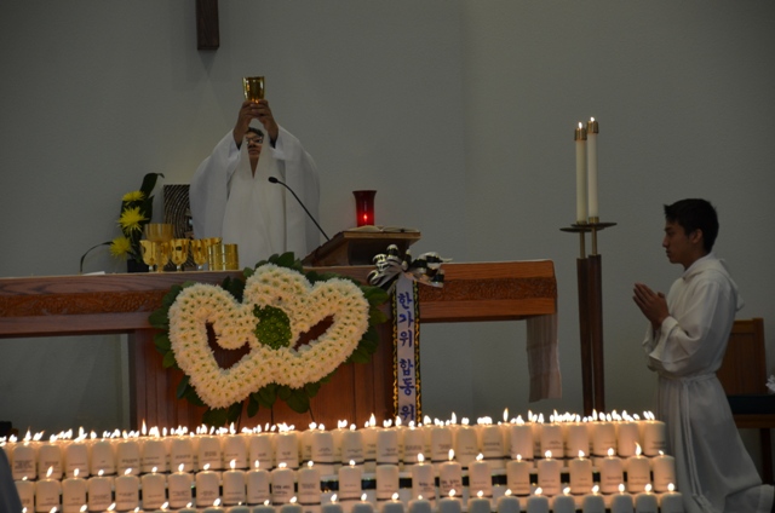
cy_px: 256
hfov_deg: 14.4
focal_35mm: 142
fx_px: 3062
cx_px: 388
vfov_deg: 9.6
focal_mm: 95
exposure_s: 1/60
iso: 400
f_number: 5.3
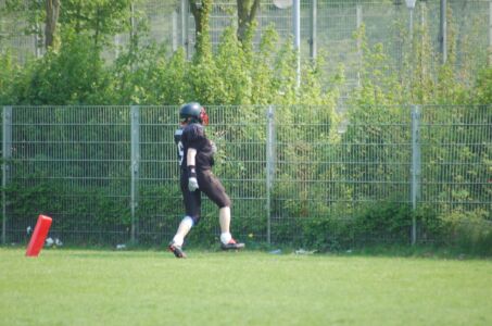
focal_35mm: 450
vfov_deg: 3.0
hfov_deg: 4.6
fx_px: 6137
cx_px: 246
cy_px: 163
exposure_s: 1/500
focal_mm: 300
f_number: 5.6
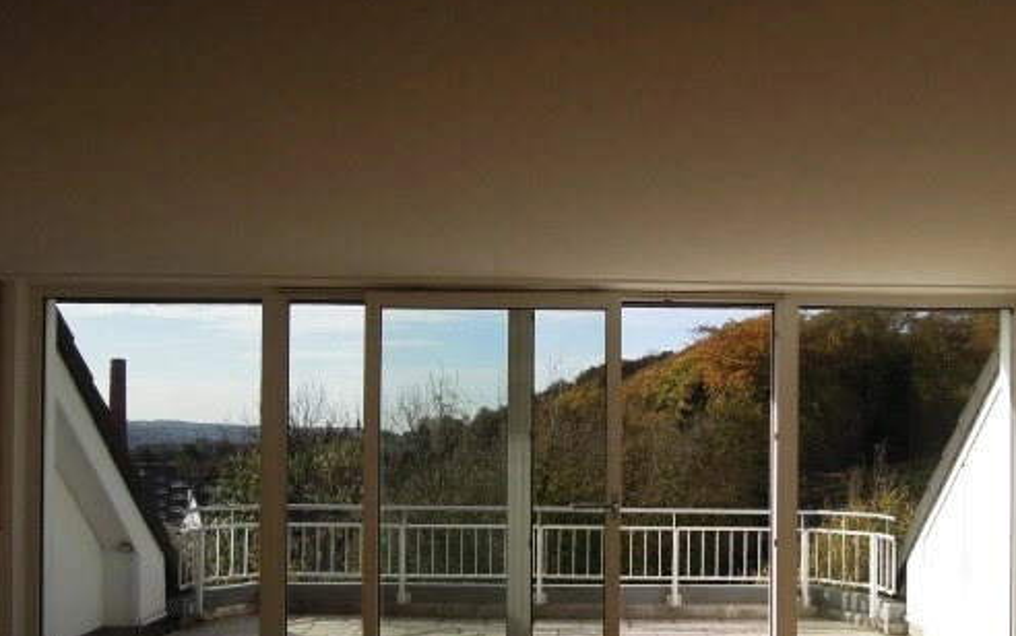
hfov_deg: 61.1
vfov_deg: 40.2
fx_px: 859
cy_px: 421
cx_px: 551
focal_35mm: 31
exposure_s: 1/1600
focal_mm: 4.3
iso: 160
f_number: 3.5
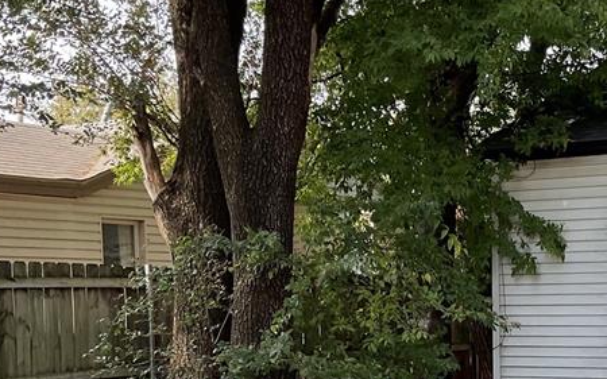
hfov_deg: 28.6
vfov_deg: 18.0
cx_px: 499
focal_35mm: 70
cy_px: 398
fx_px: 1158
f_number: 1.8
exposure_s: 1/322
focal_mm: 3
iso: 16
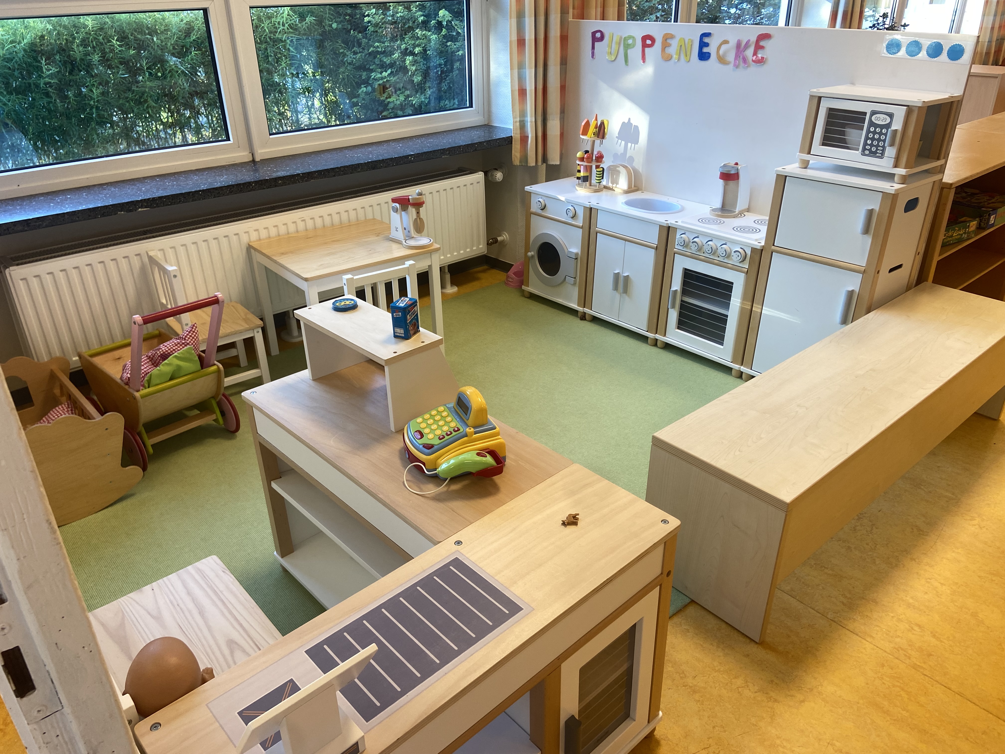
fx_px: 755
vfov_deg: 53.1
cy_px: 377
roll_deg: +1.4
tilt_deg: -29.9
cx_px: 502
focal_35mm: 26
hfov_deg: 67.3
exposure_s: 1/100
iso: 80
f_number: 1.8
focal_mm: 4.25
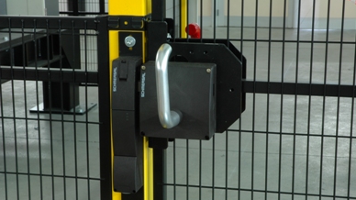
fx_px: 897
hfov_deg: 22.5
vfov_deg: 12.7
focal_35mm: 95
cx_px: 178
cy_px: 114
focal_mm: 60
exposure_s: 25
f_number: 29
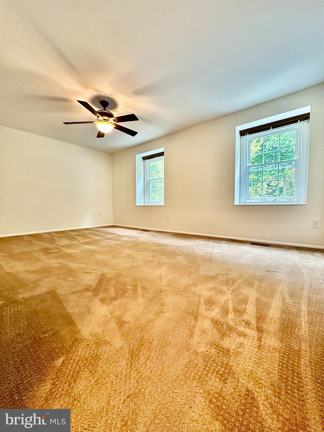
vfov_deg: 102.1
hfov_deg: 85.7
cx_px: 162
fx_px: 175
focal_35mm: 14
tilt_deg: -3.6
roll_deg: -0.1
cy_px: 216
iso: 500
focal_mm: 2.22
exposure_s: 1/60
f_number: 2.2
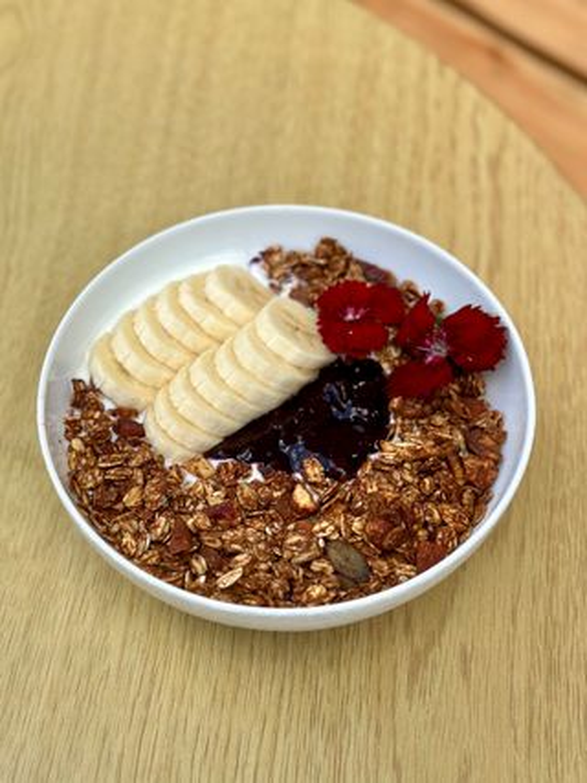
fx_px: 1086
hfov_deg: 30.3
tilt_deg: -50.8
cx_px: 294
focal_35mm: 48
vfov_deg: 39.7
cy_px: 392
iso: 80
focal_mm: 6.86
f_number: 1.78
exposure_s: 1/1133
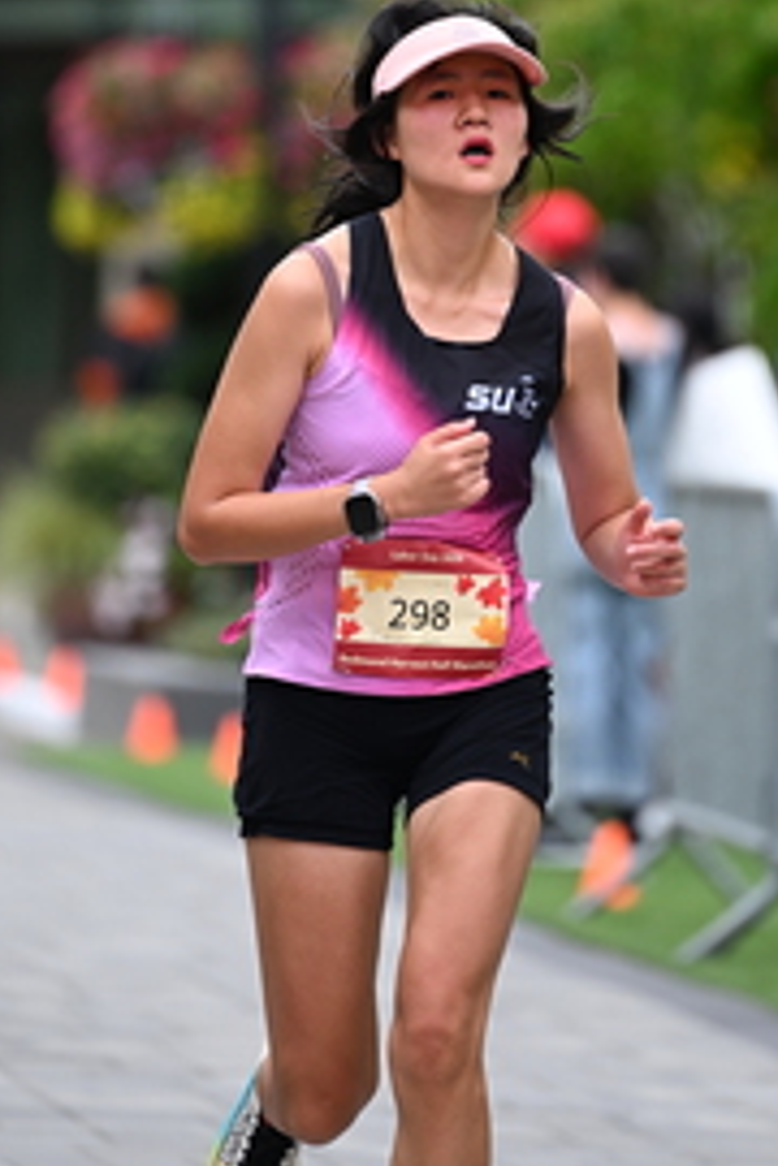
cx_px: 443
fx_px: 13225
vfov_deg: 5.0
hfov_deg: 3.4
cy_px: 233
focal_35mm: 408
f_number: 2.8
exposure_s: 1/2000
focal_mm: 200
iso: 640
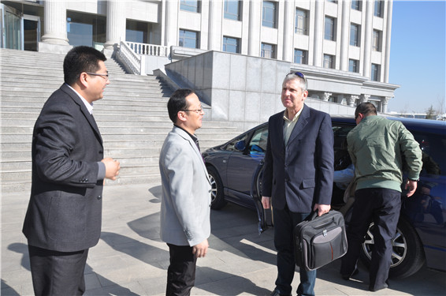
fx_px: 334
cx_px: 223
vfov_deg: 47.7
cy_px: 148
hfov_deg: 67.5
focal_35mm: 27
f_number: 13
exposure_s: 1/160
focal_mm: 18
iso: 250
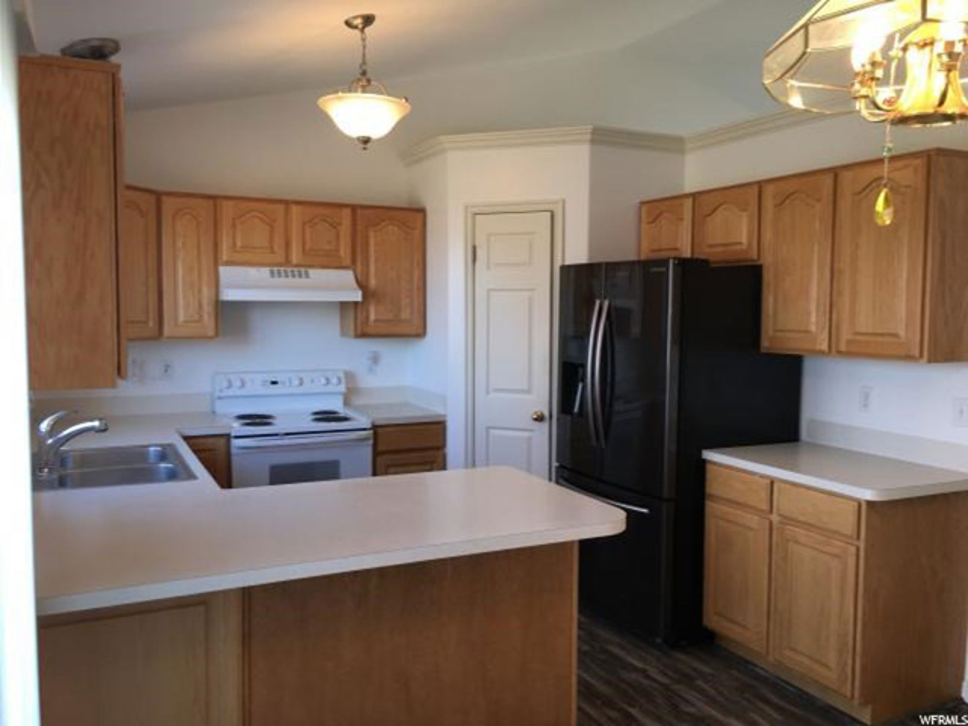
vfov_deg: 48.2
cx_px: 484
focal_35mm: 29
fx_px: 811
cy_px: 363
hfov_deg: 61.7
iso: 25
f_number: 2.2
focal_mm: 4.15
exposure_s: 1/35
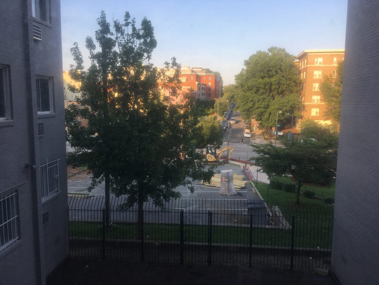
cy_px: 142
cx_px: 190
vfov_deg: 48.2
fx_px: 318
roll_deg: -0.1
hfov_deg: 61.7
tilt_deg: -7.7
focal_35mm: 29
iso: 25
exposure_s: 1/327
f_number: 2.2
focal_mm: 4.15
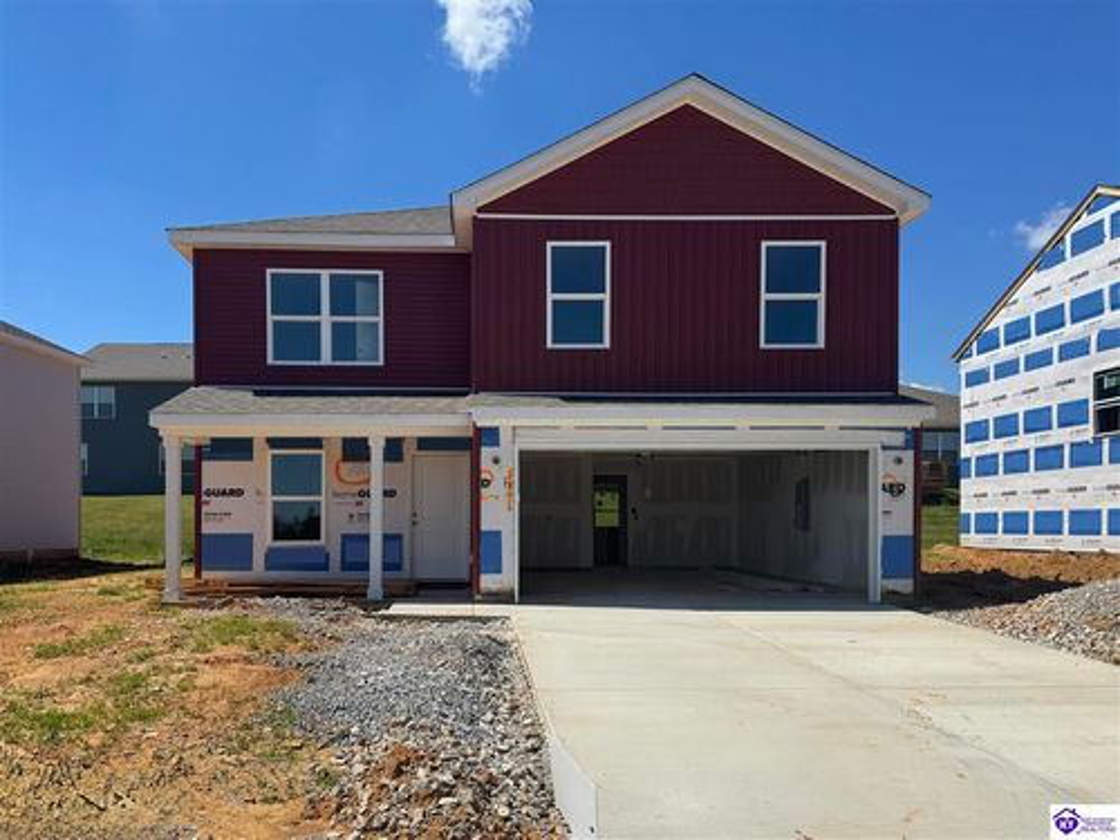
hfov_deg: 71.6
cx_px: 560
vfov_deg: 56.8
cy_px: 420
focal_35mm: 24
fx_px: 777
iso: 80
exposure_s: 1/6400
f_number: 1.8
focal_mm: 6.76
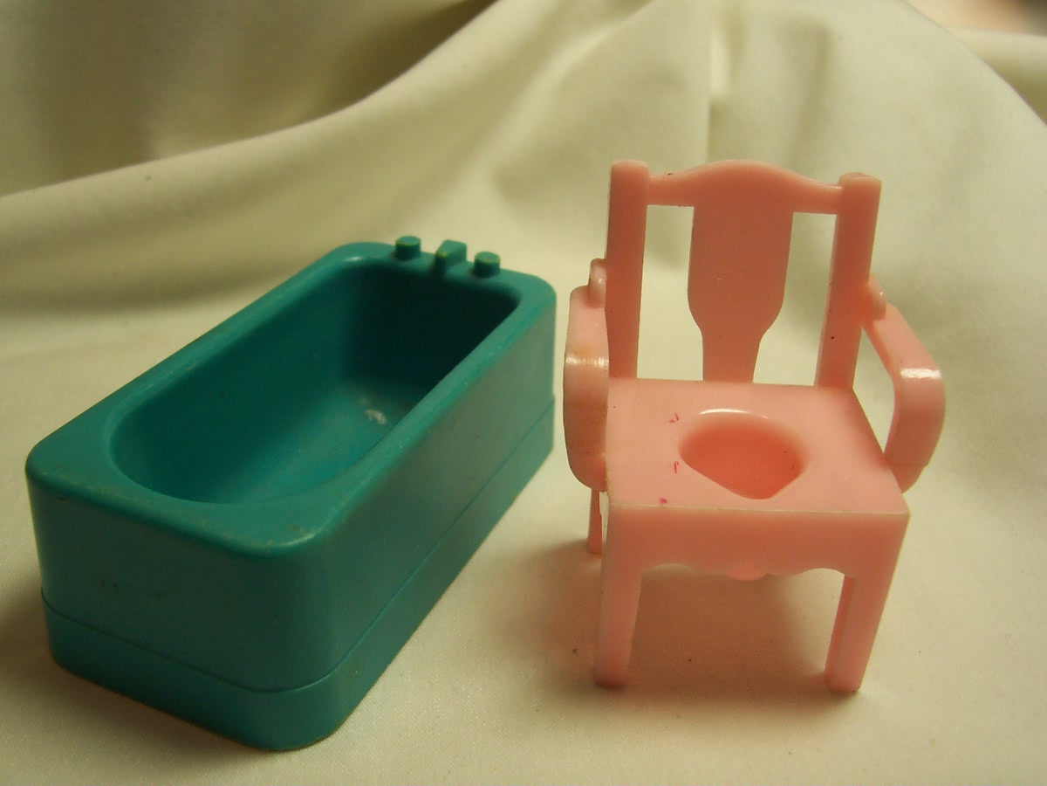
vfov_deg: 38.7
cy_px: 393
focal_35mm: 37
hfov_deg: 50.1
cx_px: 524
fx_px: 1119
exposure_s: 1/90
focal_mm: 5.6
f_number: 2.8
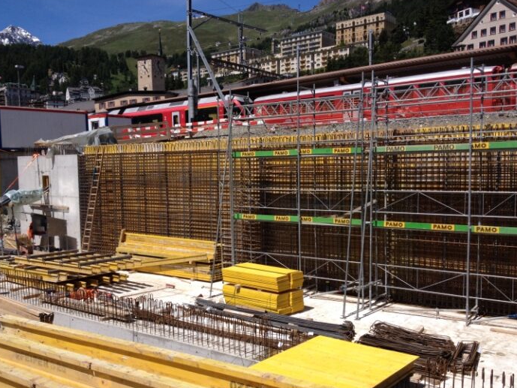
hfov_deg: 47.8
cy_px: 209
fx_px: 583
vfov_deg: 36.8
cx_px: 243
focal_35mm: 39
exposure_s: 1/2513
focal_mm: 4.28
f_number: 2.4
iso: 50
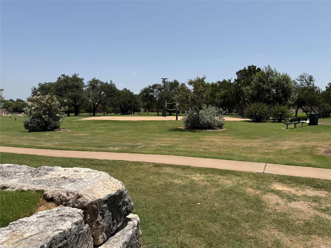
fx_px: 229
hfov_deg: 71.6
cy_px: 124
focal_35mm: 24
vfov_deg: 56.8
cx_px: 166
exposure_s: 1/6711
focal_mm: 6.76
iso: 80
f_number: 1.78
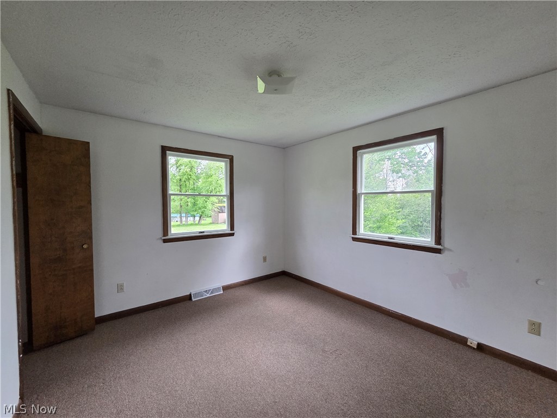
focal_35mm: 13
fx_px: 209
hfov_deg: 106.2
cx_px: 278
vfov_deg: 89.9
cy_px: 209
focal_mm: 2.2
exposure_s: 1/120
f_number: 2.2
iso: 320
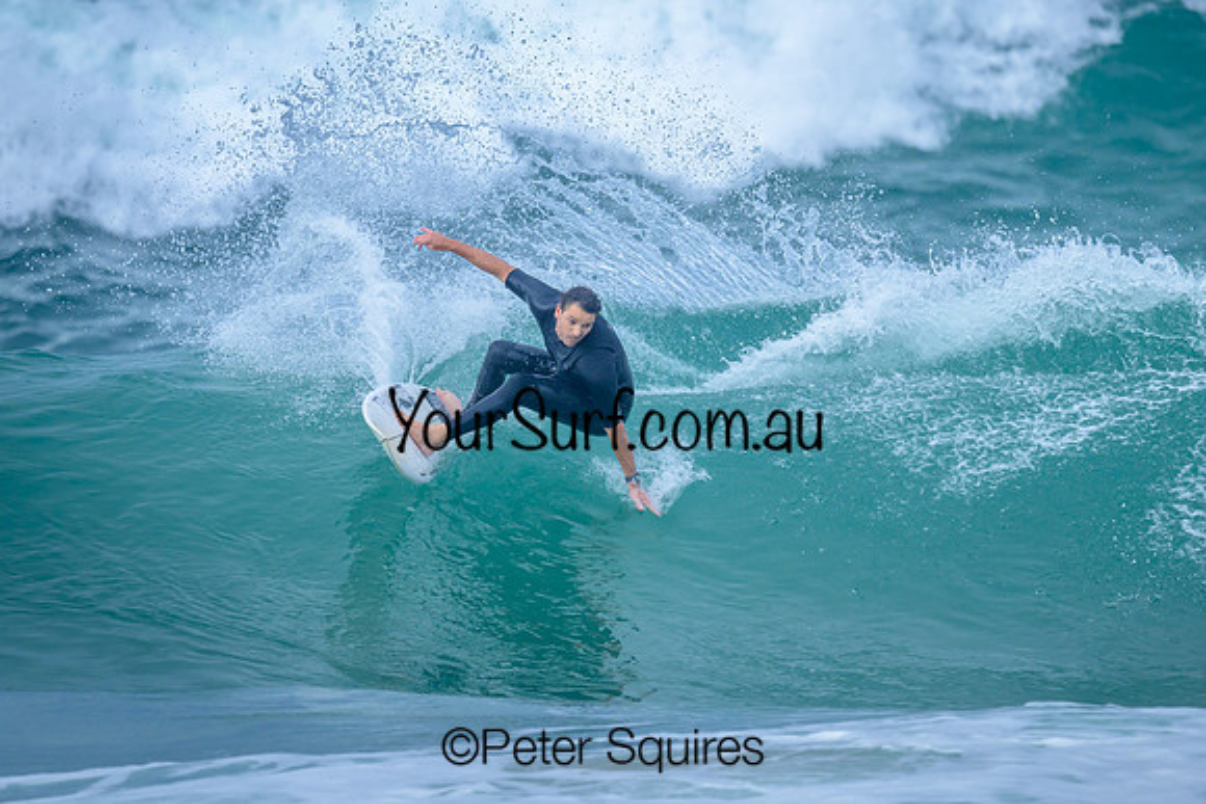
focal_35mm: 951
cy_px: 358
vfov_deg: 1.4
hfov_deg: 2.2
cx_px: 697
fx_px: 31877
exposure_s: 1/2500
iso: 560
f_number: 6.3
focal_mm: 800
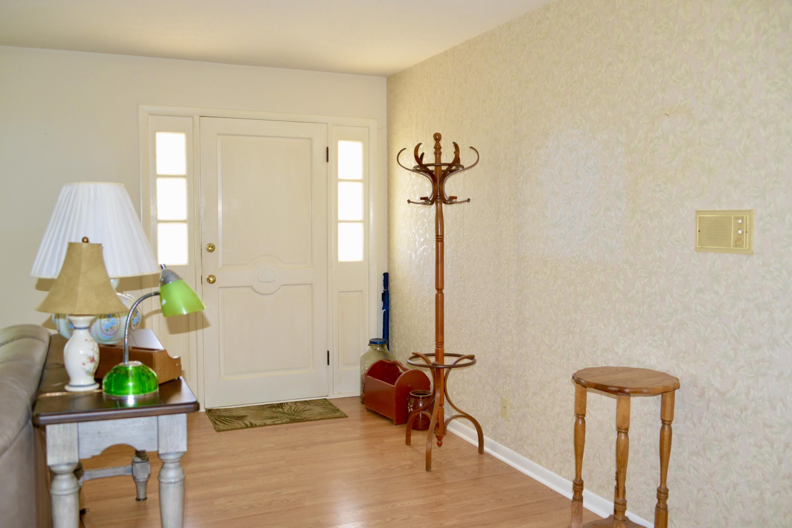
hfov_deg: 58.7
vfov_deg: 41.1
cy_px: 264
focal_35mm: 32
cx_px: 396
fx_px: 704
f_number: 5
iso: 1000
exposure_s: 1/60
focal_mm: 32
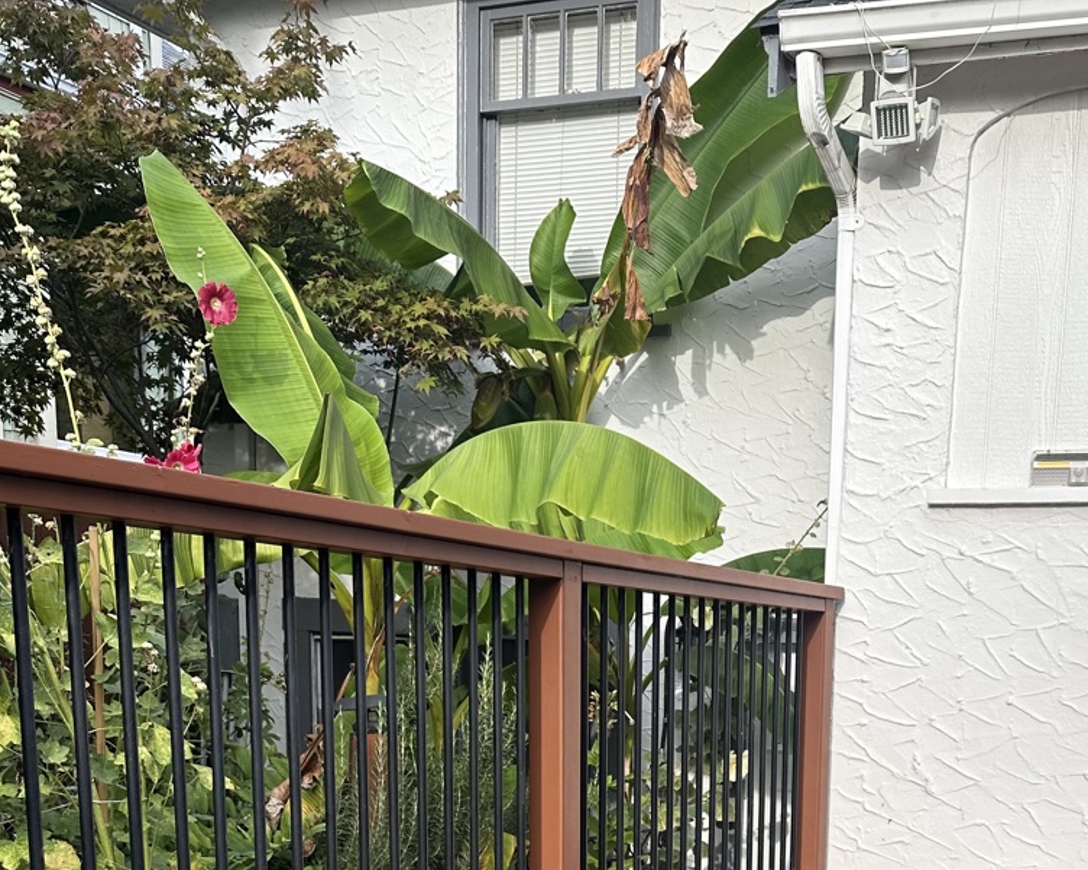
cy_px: 1032
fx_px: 1577
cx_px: 714
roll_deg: -2.8
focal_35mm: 49
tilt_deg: -12.2
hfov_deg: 37.7
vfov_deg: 27.3
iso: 80
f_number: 1.78
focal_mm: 6.86
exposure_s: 1/894
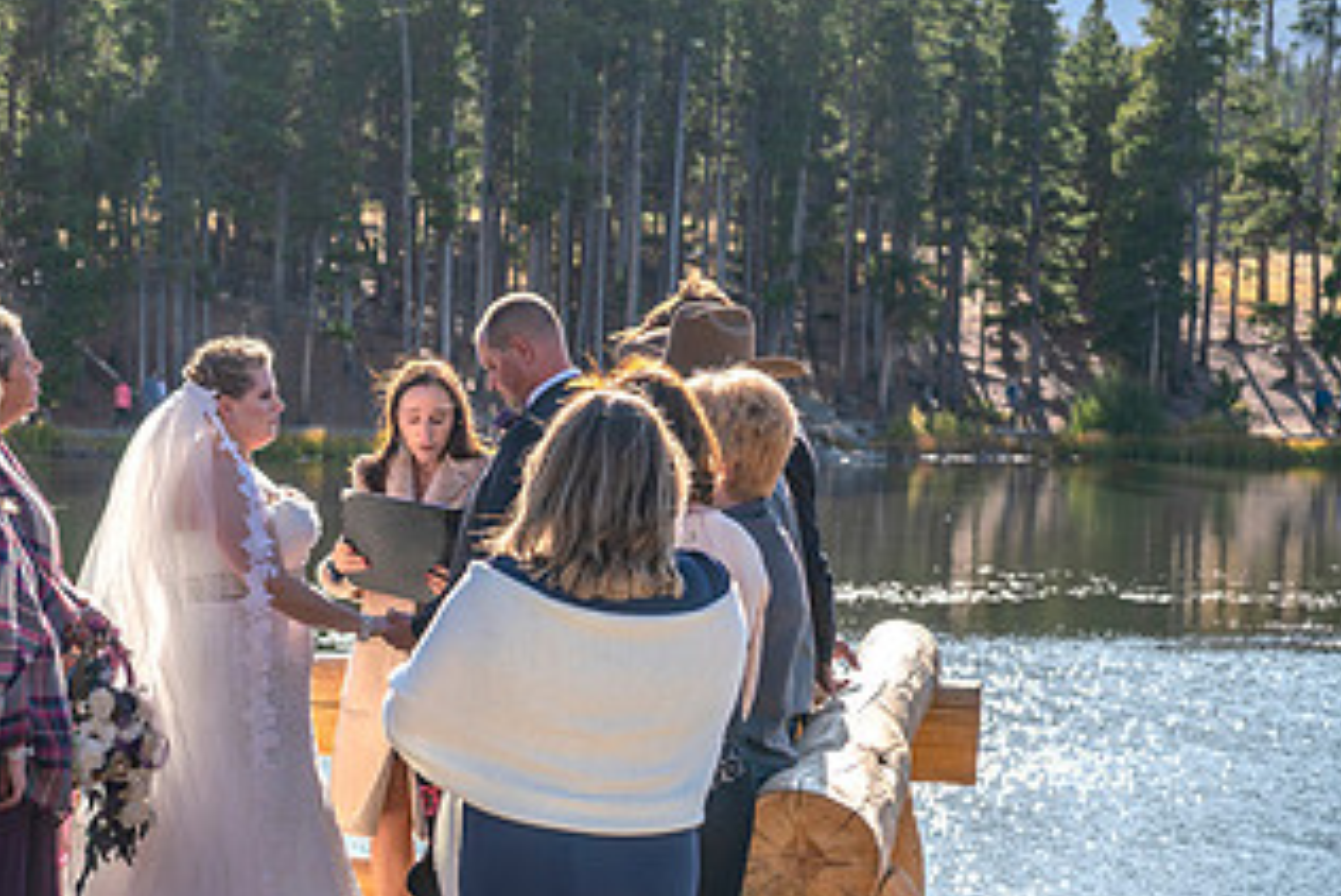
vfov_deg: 12.4
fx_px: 4099
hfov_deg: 18.3
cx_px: 136
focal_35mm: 110
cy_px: 639
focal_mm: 60
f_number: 5.6
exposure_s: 1/320
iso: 160
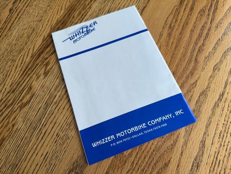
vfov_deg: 56.8
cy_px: 87
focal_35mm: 24
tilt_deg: -69.3
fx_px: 160
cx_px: 116
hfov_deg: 71.6
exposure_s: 1/81
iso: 200
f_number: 1.78
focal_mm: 6.76
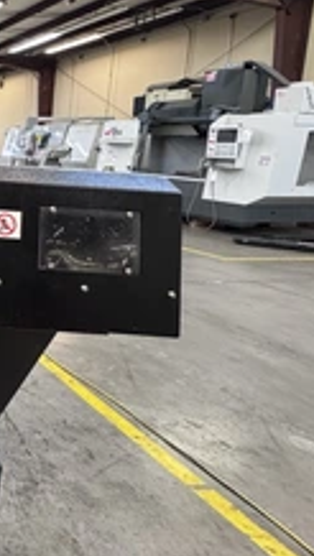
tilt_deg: -6.8
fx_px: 413
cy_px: 191
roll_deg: -0.2
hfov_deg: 26.0
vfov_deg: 66.3
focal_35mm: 28
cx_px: -189
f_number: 2.2
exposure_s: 1/60
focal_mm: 2.22
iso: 320
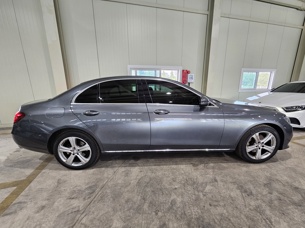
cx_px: 152
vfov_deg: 89.9
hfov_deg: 106.2
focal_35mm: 13
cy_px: 114
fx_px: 115
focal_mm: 2.2
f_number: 2.2
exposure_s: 1/50
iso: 80
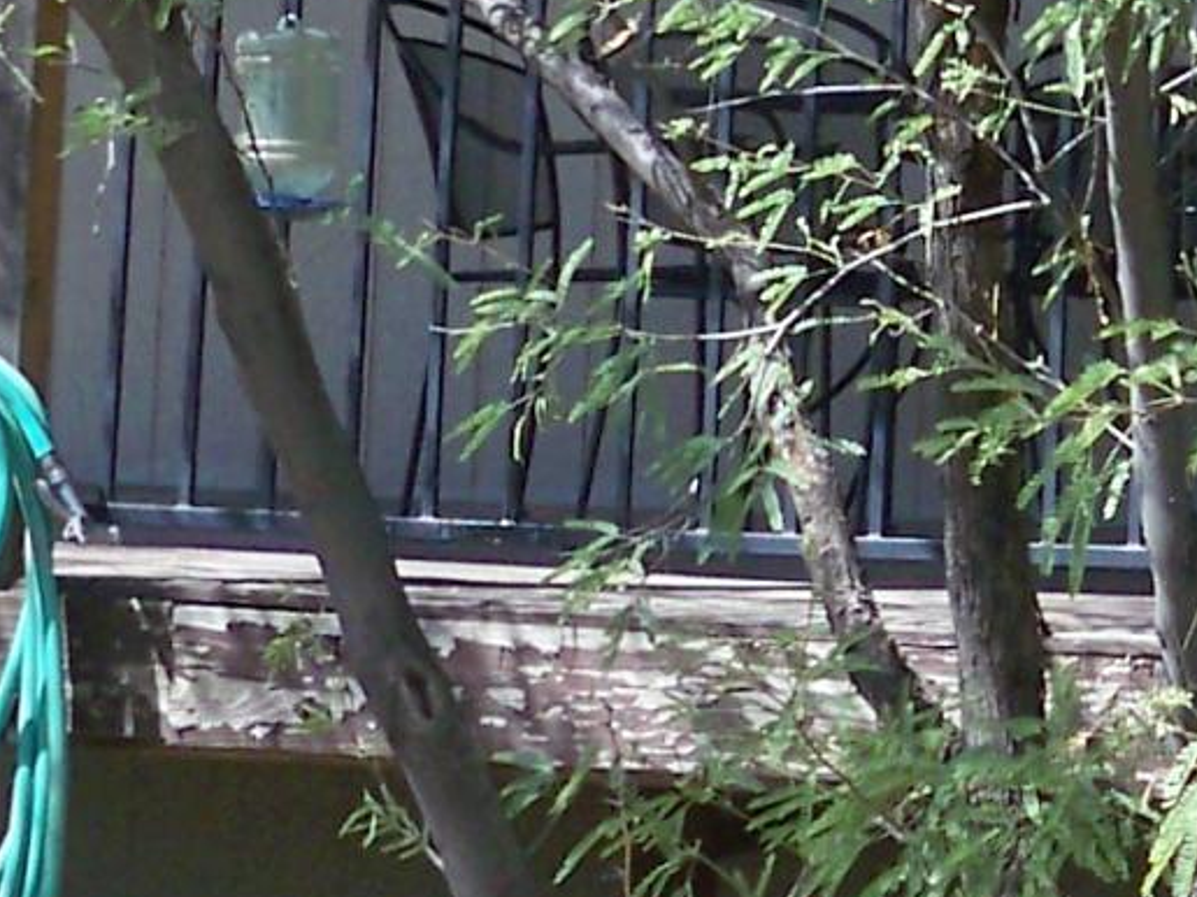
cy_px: -172
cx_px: 1827
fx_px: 7053
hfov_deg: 9.4
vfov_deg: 7.2
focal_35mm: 204
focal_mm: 6.3
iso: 100
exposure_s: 1/500
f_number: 3.1
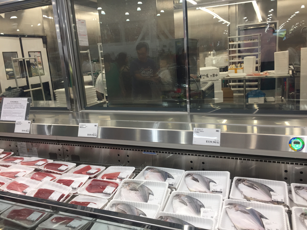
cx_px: 154
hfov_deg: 61.7
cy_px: 115
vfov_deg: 48.2
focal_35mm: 29
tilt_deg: -13.1
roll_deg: +2.7
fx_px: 257
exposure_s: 1/100
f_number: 2.2
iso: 50
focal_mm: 4.15
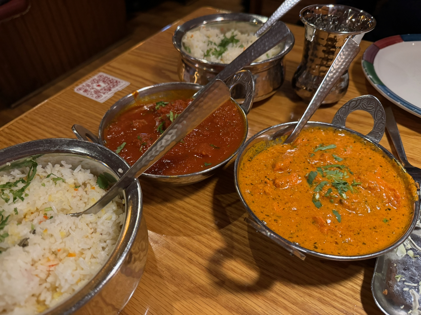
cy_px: 158
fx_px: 292
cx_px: 210
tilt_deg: -45.5
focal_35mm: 24
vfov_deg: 56.8
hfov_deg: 71.6
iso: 800
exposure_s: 1/30
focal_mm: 6.76
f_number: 1.78
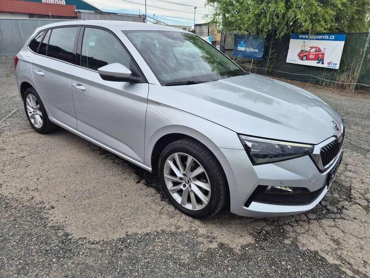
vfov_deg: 58.9
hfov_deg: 73.9
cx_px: 185
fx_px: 246
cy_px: 139
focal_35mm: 23
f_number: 1.8
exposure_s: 1/690
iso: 25
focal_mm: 5.4
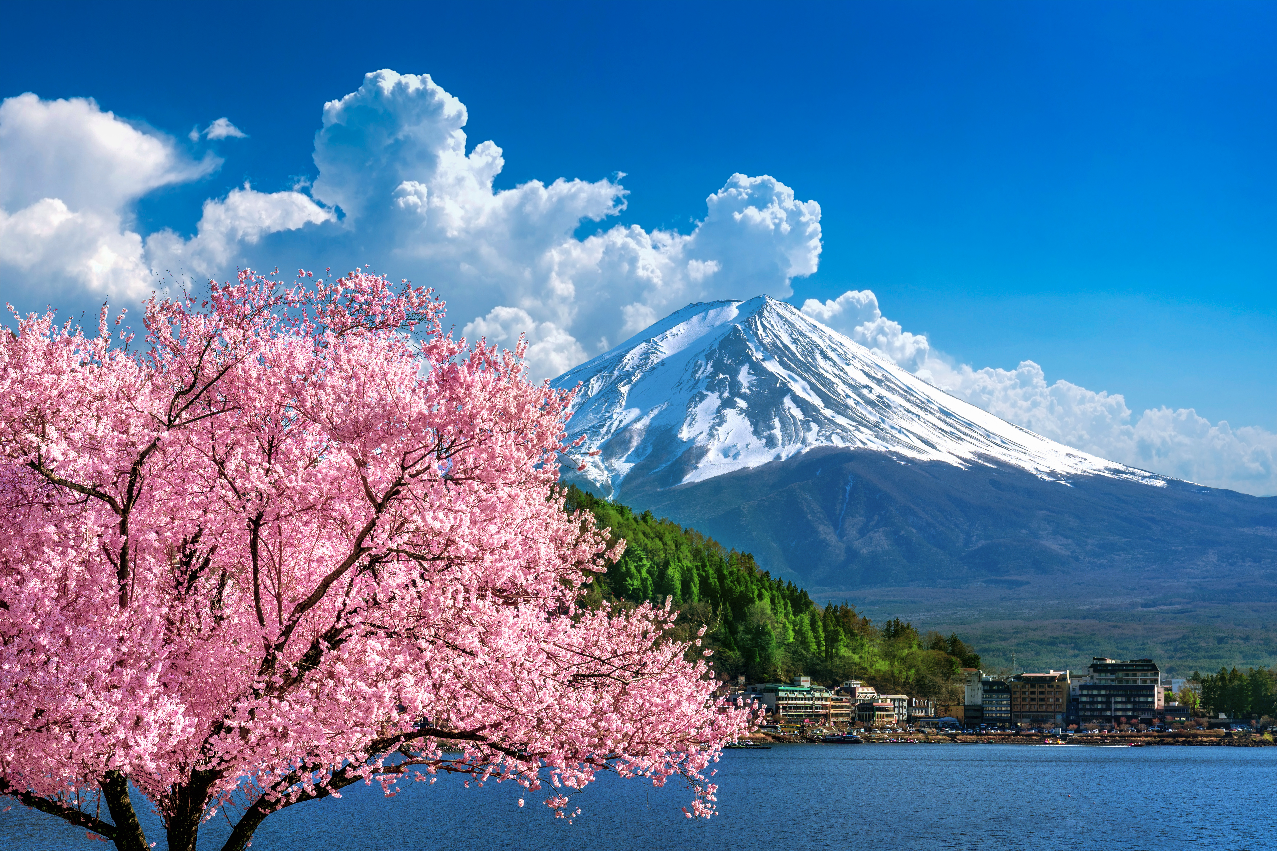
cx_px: 638
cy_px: 426
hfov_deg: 31.4
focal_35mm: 64
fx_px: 2270
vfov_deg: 21.2
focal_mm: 64
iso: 100
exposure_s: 1/250
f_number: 11
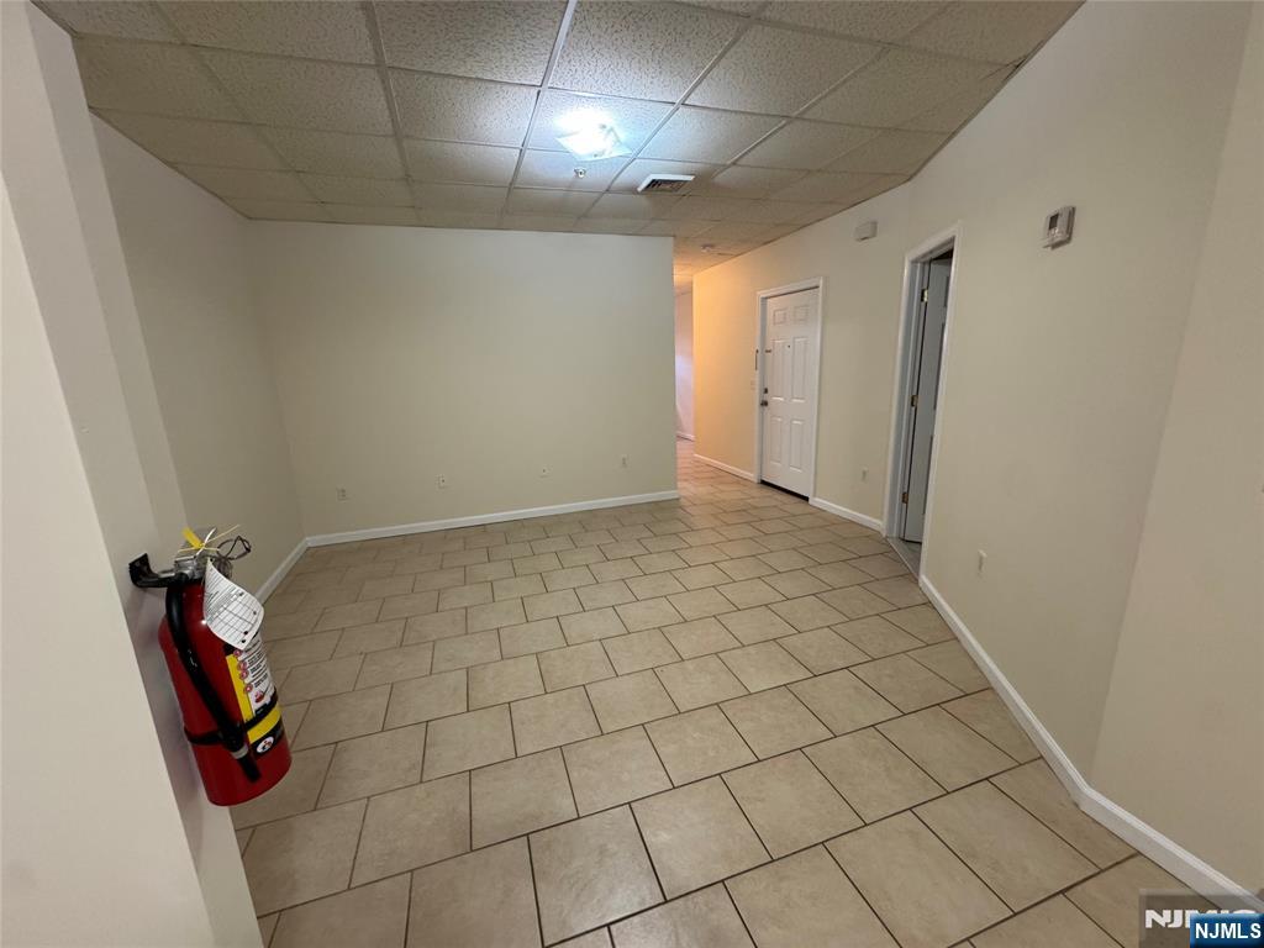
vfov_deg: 85.7
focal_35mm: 14
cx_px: 632
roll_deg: +1.8
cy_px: 474
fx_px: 511
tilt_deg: -13.6
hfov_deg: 102.1
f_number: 2.2
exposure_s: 1/60
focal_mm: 2.22
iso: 320
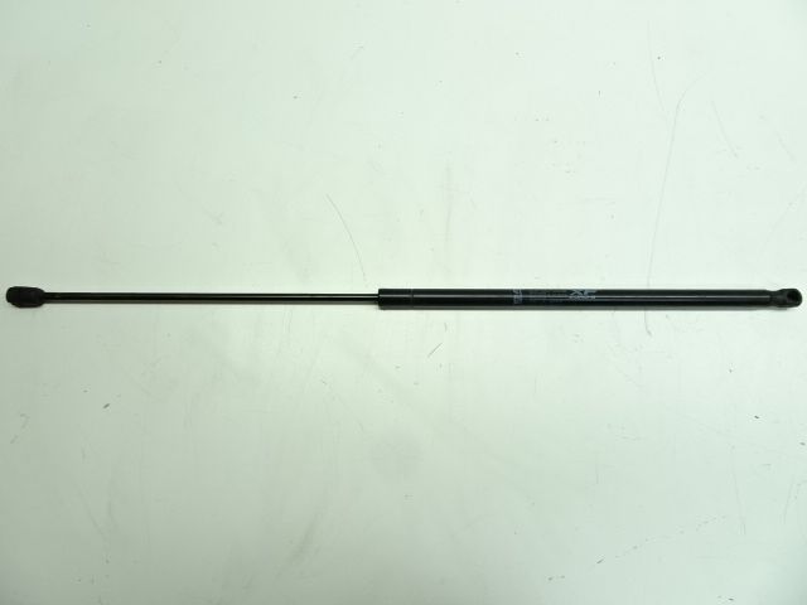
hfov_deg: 71.6
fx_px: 560
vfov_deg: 56.8
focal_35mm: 24
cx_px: 404
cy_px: 302
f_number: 3.5
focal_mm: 4.1
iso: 80
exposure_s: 1/30
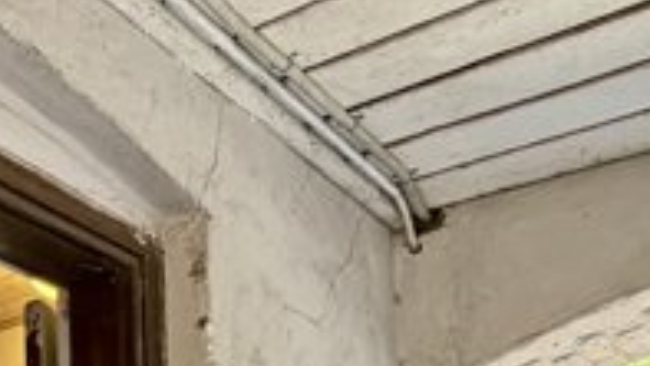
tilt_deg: +3.3
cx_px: -30
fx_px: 1069
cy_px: 640
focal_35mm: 62
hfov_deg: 30.9
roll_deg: -0.1
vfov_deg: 16.5
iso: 320
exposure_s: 1/72
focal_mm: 2.22
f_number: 2.2
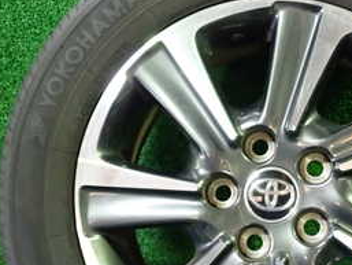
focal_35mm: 70
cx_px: 279
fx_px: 712
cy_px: 214
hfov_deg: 27.2
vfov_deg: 20.8
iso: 500
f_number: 2.3
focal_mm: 5.4
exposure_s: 1/30
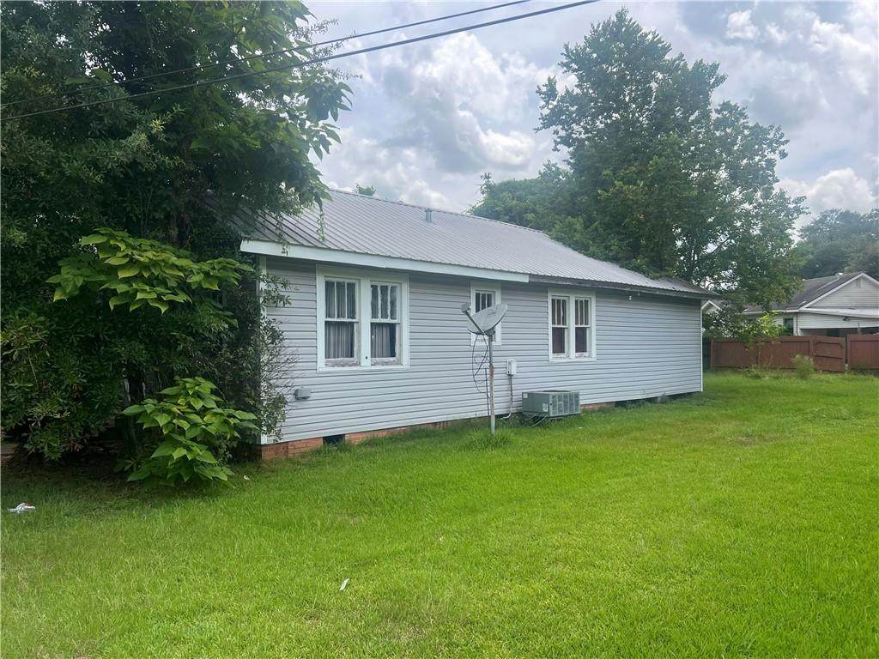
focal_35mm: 26
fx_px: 660
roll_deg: +0.7
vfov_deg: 53.1
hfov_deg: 67.3
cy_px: 330
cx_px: 440
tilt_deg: +1.3
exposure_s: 1/2252
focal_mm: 5.7
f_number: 1.5
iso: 50
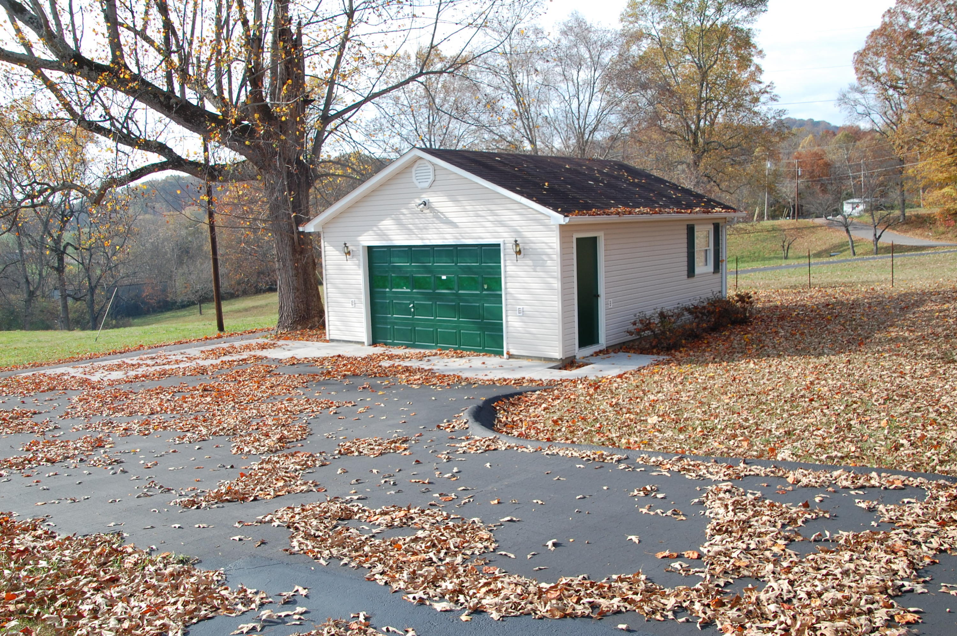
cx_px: 478
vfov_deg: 41.6
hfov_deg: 59.5
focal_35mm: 32
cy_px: 318
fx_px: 837
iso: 200
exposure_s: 1/250
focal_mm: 21
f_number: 8
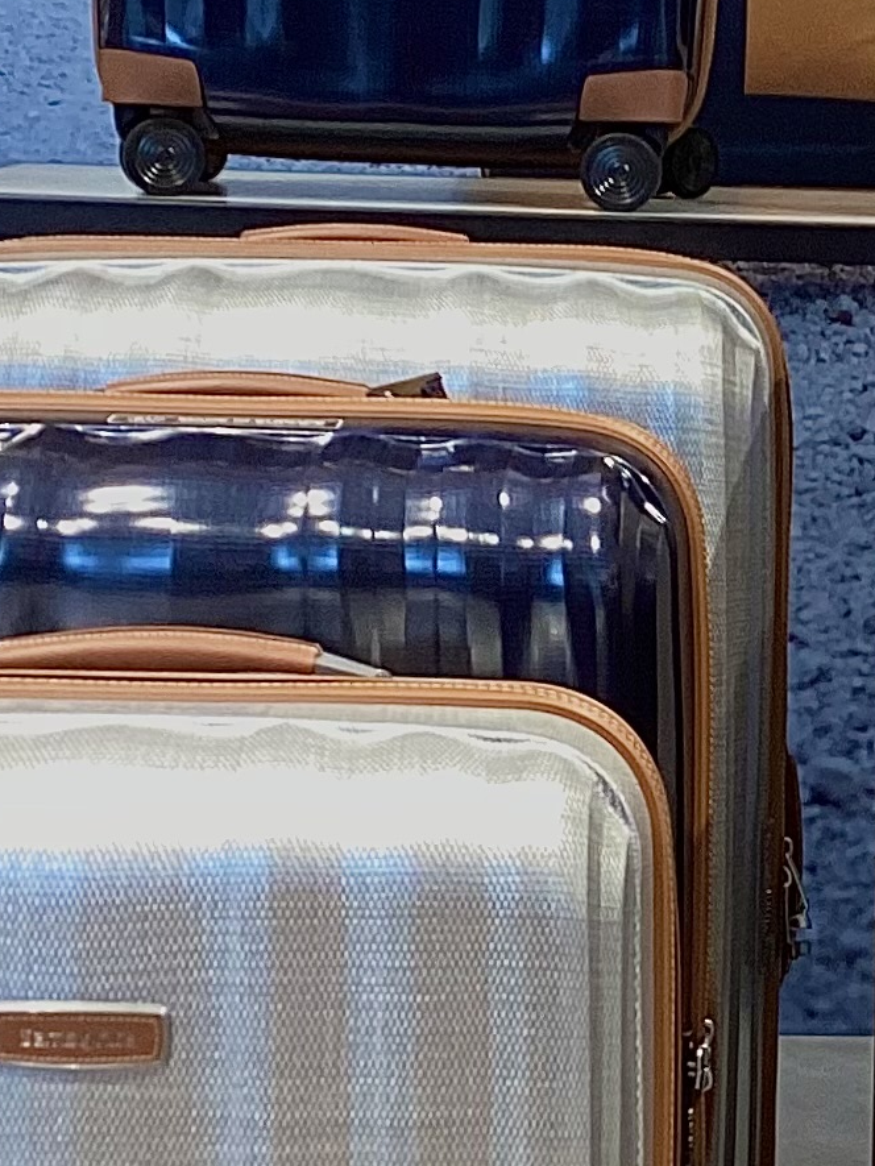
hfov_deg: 13.1
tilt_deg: -5.7
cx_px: 936
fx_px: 3740
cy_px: 361
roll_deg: -0.4
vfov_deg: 17.7
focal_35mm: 111
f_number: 2.4
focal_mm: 3.3
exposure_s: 1/100
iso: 80
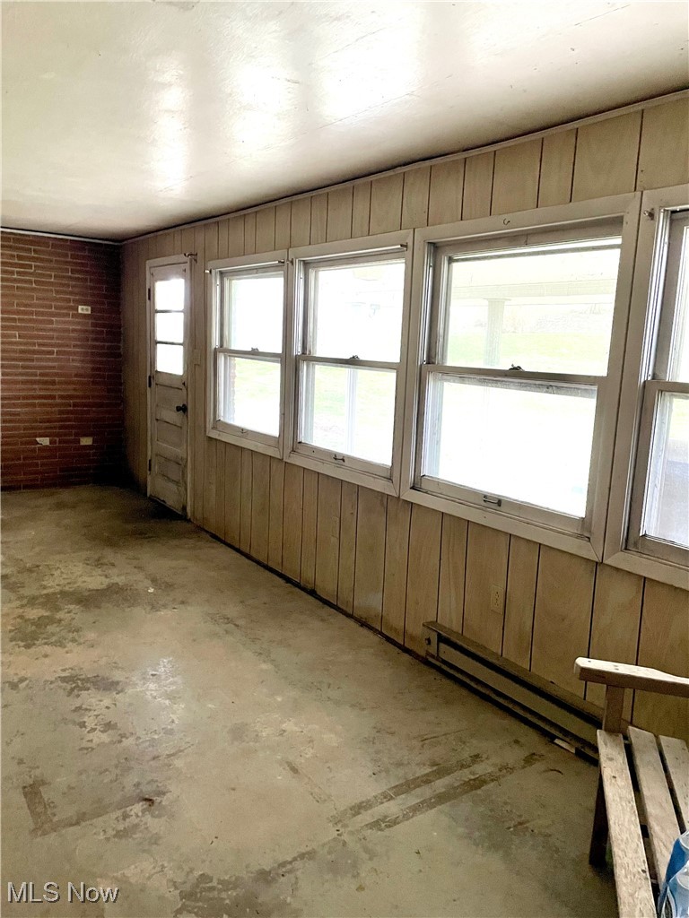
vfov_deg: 67.3
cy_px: 459
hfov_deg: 53.1
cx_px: 344
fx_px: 690
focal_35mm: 26
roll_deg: -2.8
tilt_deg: -8.4
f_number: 1.6
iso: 500
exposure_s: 1/40
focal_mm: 4.2
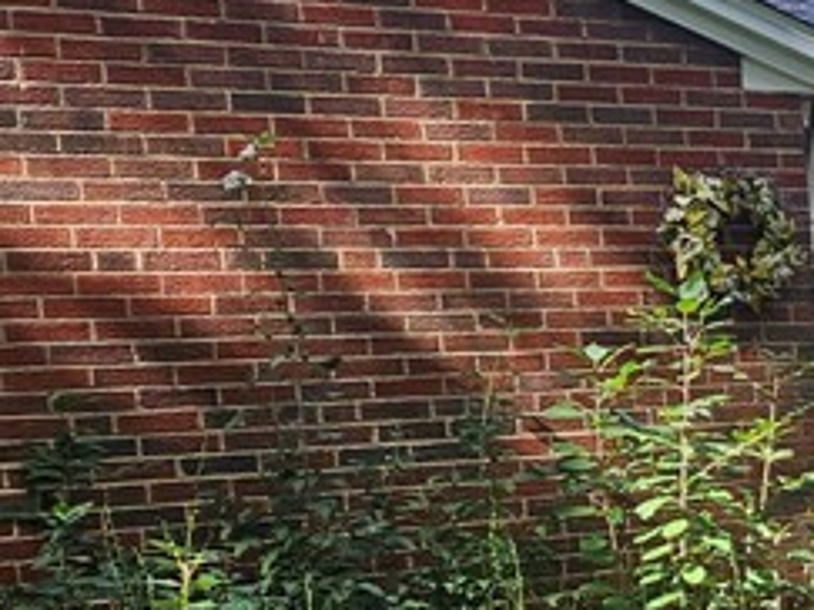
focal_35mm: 97
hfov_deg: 16.9
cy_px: 493
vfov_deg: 15.1
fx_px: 2280
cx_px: 1447
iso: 25
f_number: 1.8
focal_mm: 5.4
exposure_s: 1/466
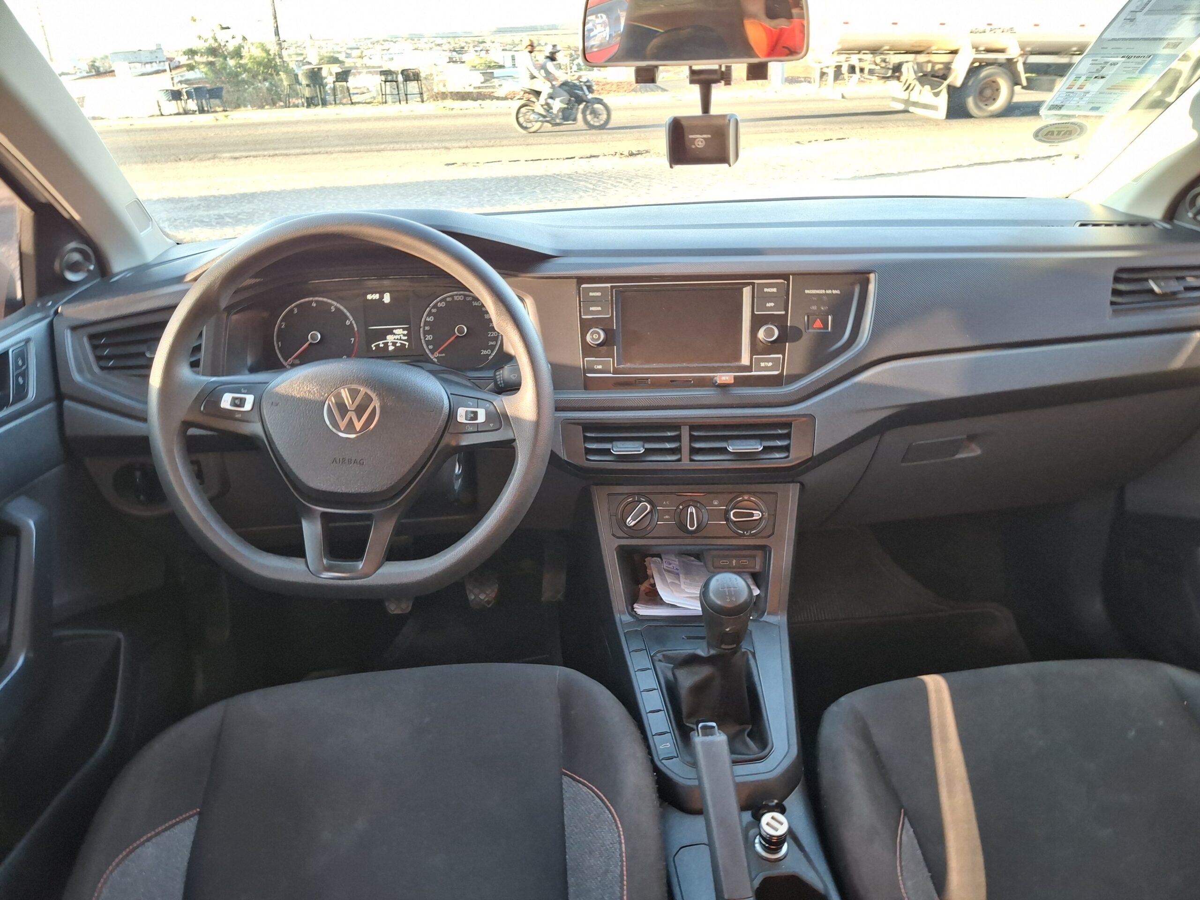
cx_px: 600
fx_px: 867
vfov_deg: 54.9
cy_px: 450
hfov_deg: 69.4
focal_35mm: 25
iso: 200
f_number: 1.8
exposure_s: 1/50
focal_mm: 4.69
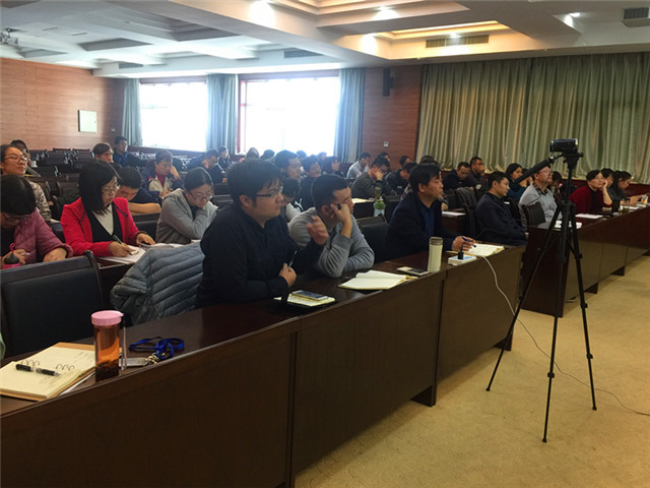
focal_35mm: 29
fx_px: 545
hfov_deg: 61.7
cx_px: 325
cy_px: 244
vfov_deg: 48.2
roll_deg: -2.8
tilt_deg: -9.6
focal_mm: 4.15
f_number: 2.2
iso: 64
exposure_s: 1/33
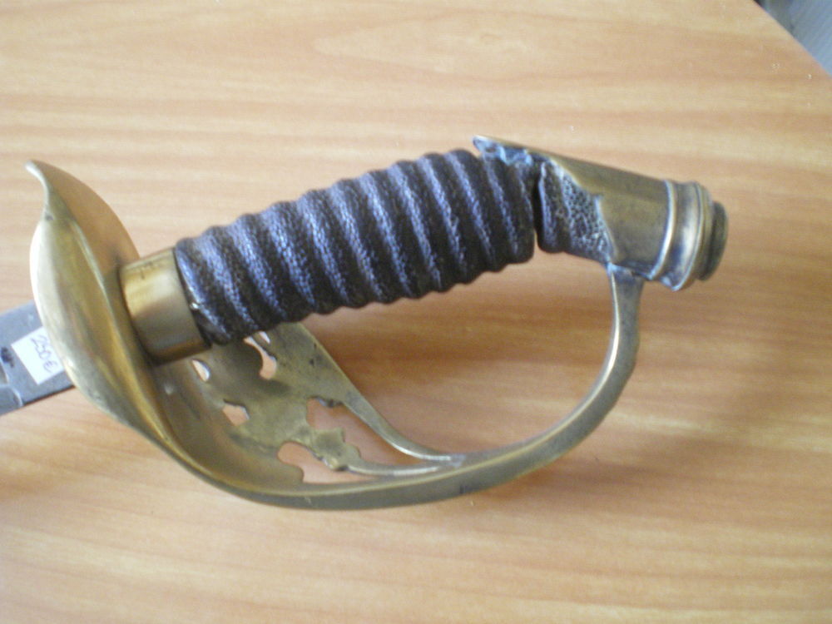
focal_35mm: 38
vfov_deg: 37.7
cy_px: 312
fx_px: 913
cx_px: 416
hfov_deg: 49.0
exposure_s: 1/4
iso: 400
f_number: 3.1
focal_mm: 6.3
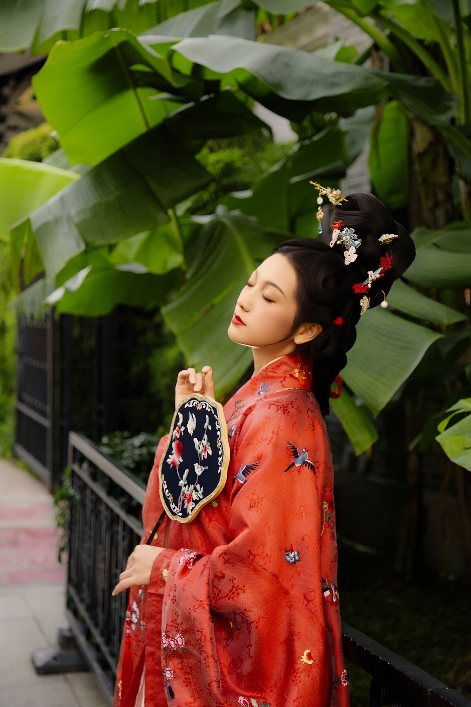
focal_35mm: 61
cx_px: 236
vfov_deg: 32.9
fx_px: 1197
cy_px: 354
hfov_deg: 22.3
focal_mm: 62
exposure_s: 1/100
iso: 400
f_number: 4
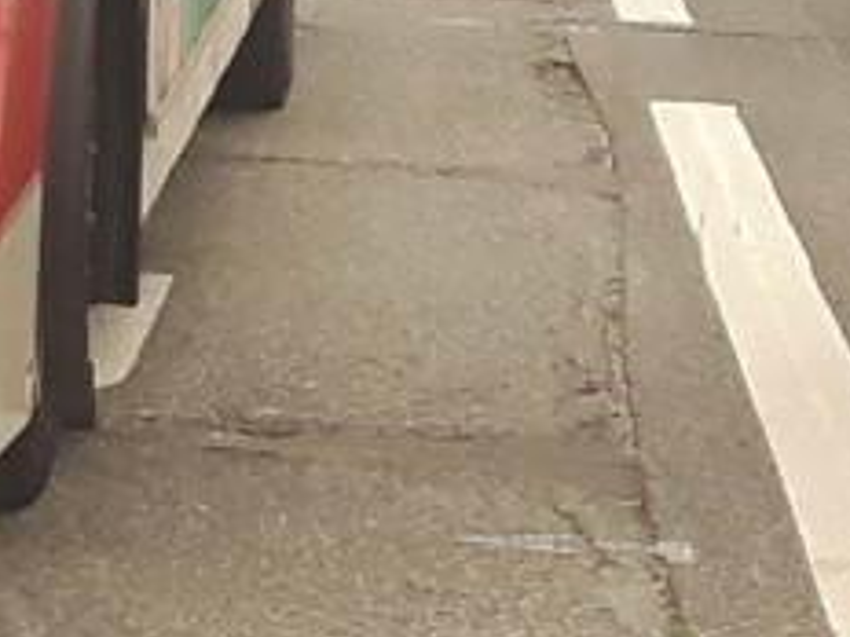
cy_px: -461
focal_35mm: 137
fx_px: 3364
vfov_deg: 10.3
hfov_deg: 12.4
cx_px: -942
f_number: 1.9
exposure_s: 1/100
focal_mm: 3.7
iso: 40
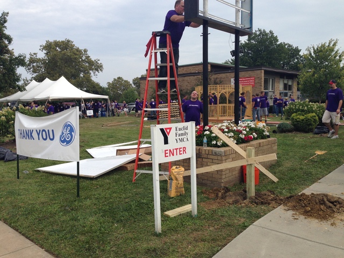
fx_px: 328
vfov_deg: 42.9
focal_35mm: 33
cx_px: 172
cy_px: 129
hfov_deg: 55.4
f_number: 2.4
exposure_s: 1/1642
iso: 50
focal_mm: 4.12
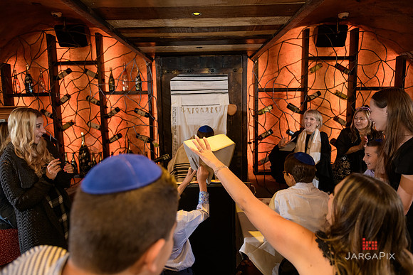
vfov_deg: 53.2
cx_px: 206
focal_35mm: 24
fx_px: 275
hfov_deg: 73.7
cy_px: 138
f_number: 3.2
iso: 1600
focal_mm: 24
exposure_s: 1/125
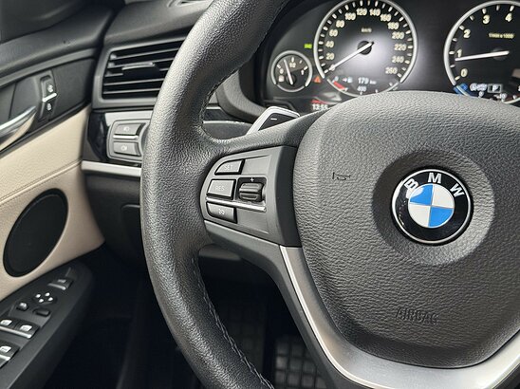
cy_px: 194
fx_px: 720
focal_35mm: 48
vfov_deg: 30.2
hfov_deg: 39.7
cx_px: 260
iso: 160
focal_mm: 6.76
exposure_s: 1/60
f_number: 1.78
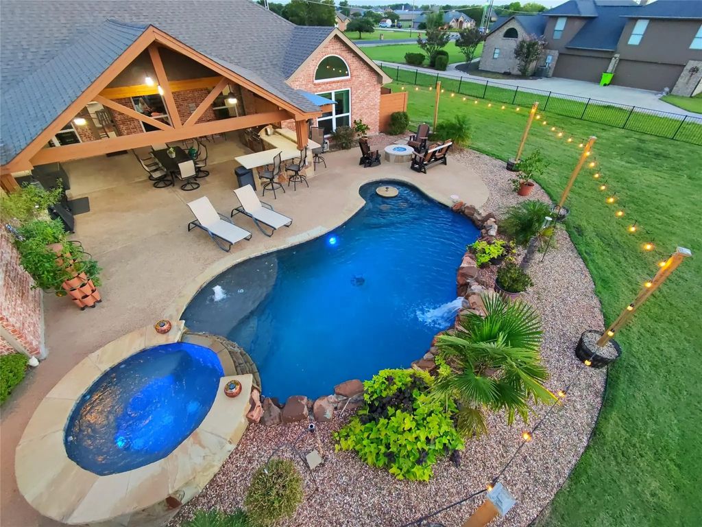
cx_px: 351
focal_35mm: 16
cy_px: 264
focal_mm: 16
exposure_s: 1/40
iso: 625
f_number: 2.55
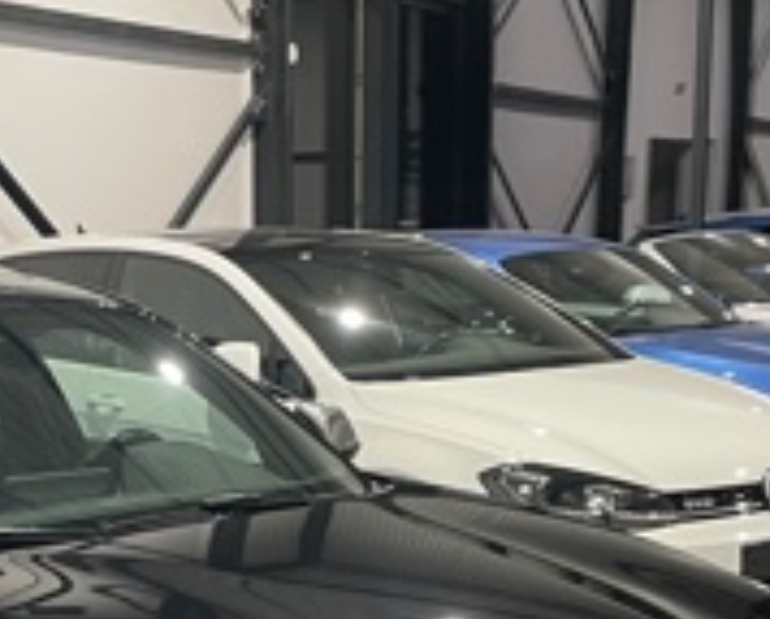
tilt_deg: -13.8
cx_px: 143
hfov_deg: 20.7
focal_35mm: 91
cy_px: 684
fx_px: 2077
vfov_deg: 16.4
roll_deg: +1.0
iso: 160
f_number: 1.6
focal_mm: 4.2
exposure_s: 1/50
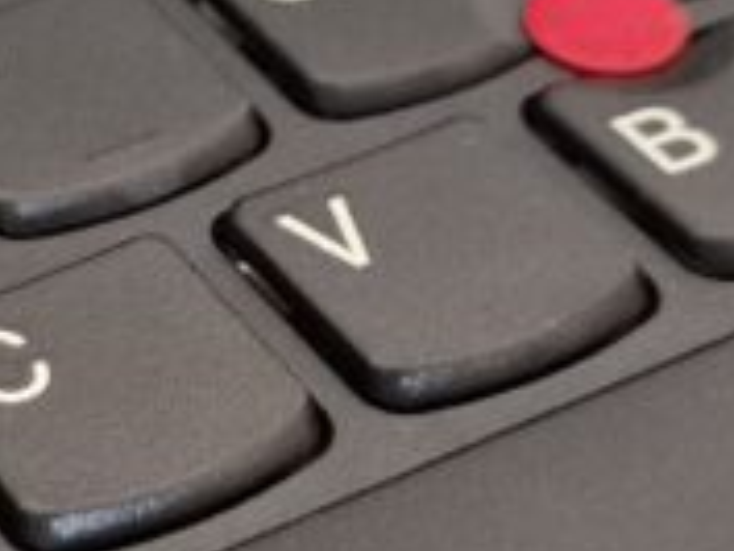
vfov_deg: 11.2
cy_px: 244
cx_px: -145
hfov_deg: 14.4
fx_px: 2822
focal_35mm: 133
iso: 1600
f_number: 1.8
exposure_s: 1/33
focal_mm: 5.4
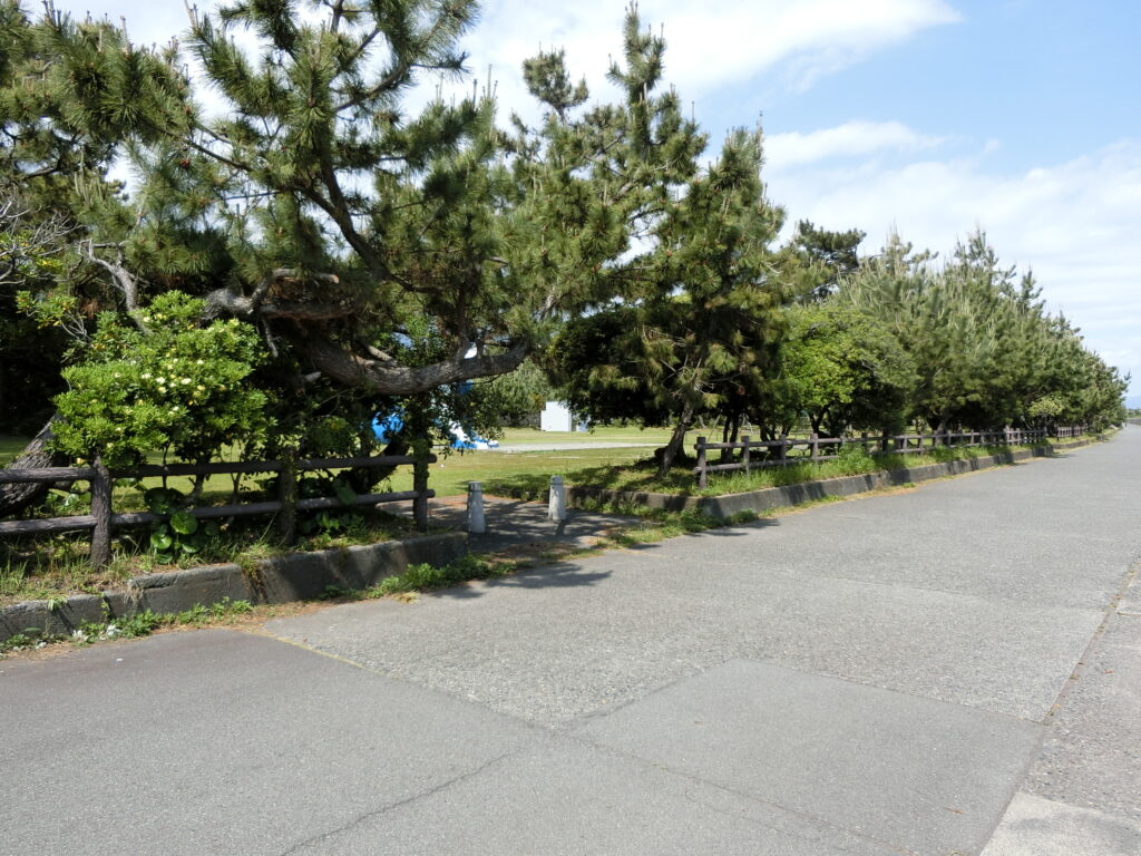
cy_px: 428
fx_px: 824
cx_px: 570
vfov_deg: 54.9
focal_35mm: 25
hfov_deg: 69.4
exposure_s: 1/640
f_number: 3.5
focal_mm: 4.5
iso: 80
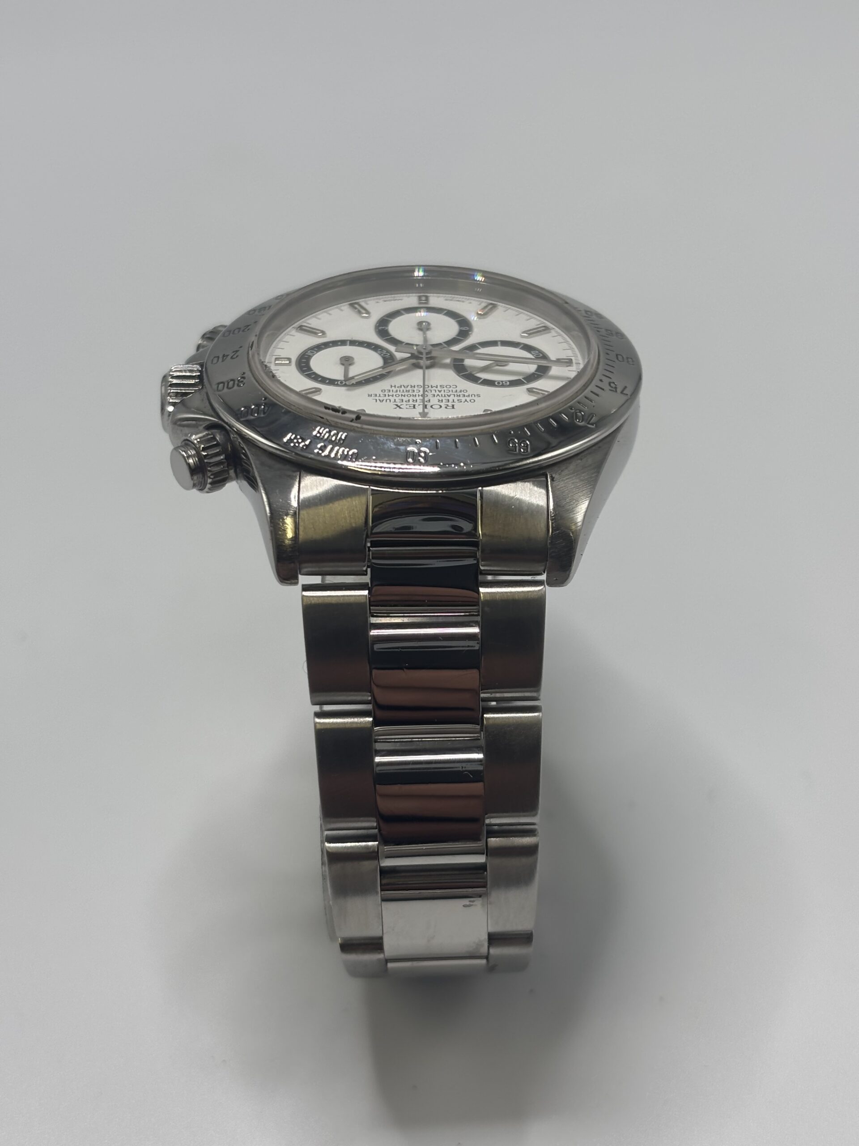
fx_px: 1721
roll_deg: +4.1
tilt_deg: -36.4
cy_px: 573
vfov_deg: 36.8
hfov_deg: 28.0
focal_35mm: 52
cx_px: 430
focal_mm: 5.96
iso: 32
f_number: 1.6
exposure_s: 1/121
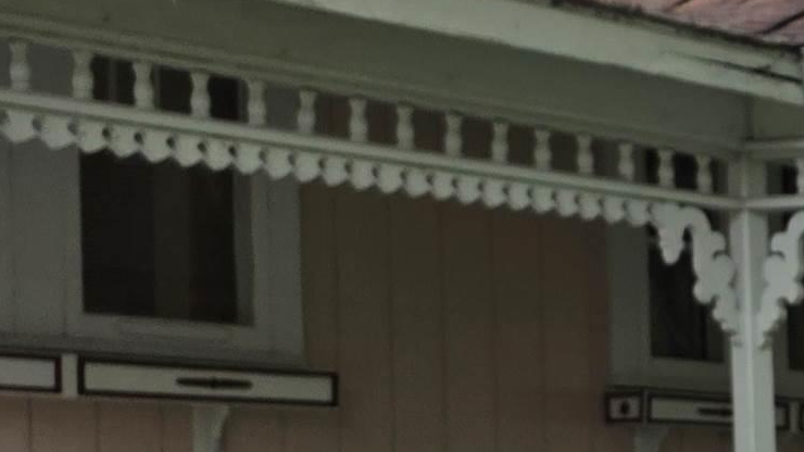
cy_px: 567
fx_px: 2217
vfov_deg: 11.4
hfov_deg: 17.8
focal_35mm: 104
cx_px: 1302
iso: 80
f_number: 1.7
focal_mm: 6.25
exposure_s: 1/2921
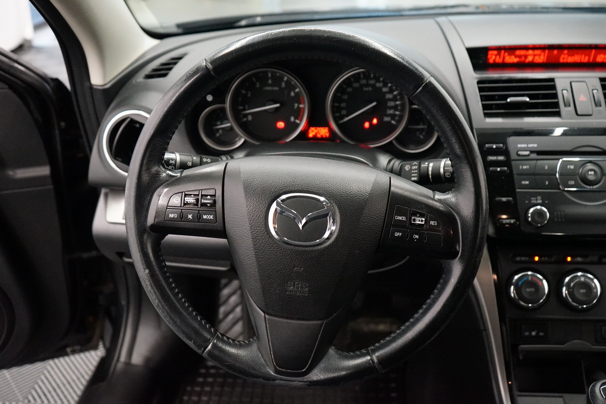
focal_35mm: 32
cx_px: 303
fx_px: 539
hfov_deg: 58.7
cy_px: 202
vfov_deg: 41.1
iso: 6400
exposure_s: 1/160
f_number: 4
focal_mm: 32
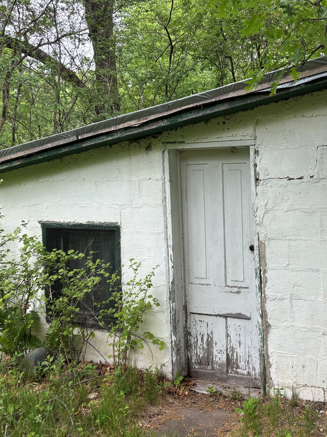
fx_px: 504
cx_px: 222
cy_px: 201
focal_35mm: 40
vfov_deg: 46.8
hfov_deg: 35.5
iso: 50
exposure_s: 1/539
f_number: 1.6
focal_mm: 5.96
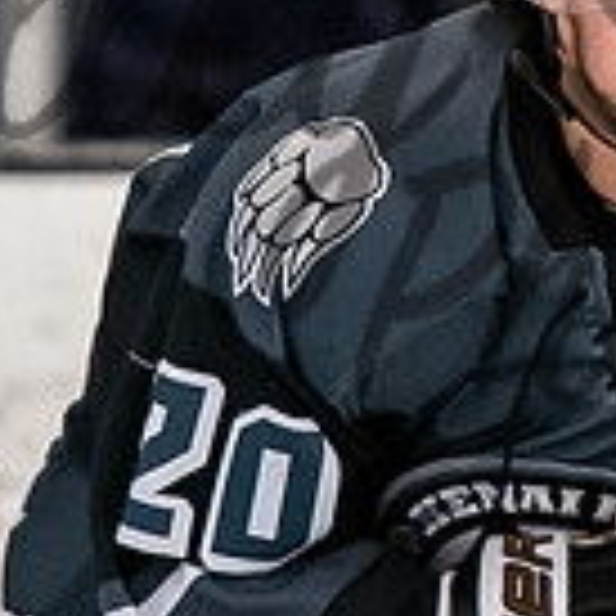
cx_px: 705
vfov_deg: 1.0
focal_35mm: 1678
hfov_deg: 1.0
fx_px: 33783
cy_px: -105
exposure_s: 1/800
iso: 2000
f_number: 2.8
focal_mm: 200
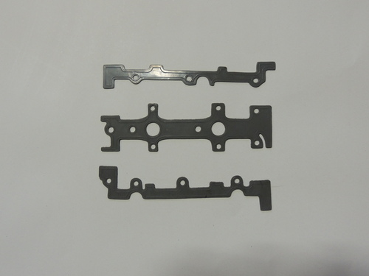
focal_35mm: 33
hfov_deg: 55.4
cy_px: 138
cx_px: 184
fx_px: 352
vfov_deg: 42.9
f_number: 3.2
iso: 400
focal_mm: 5.8
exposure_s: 1/25
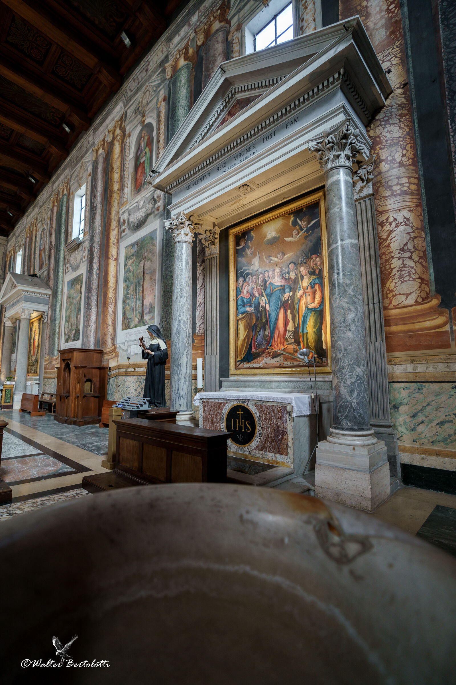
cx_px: 228
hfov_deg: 73.7
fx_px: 304
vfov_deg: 96.7
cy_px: 342
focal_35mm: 16
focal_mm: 16
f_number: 2.8
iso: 500
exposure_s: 1/30
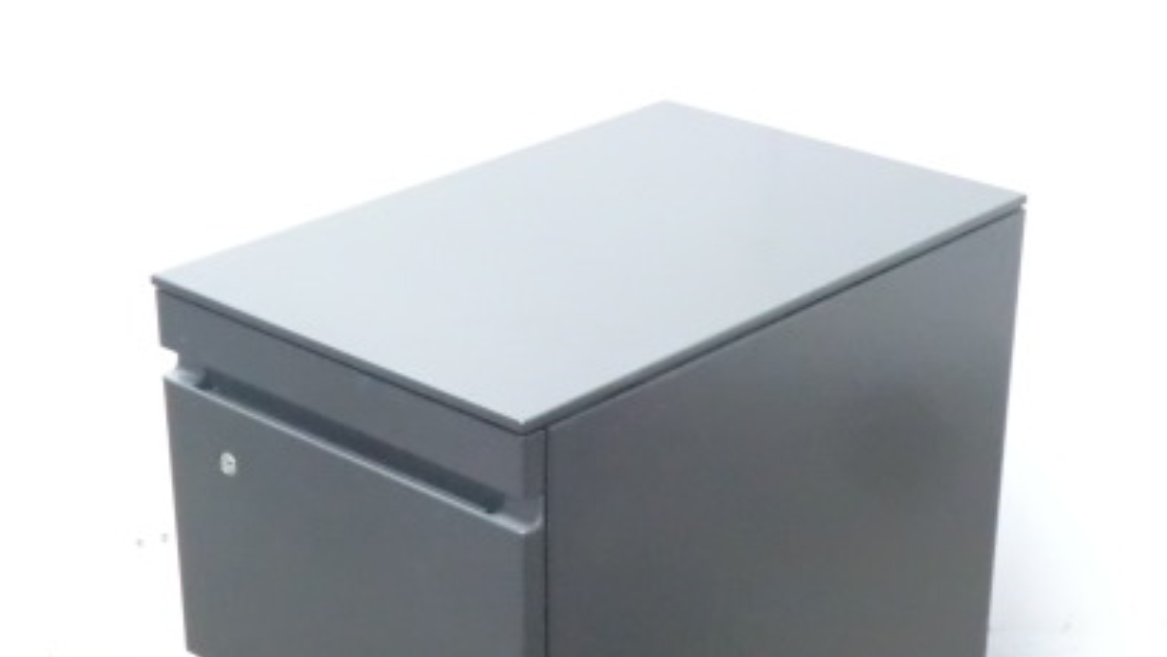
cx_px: 573
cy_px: 476
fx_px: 2383
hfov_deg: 27.5
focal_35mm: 77
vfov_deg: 15.6
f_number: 4.3
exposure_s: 1/8
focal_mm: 8.2
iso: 800
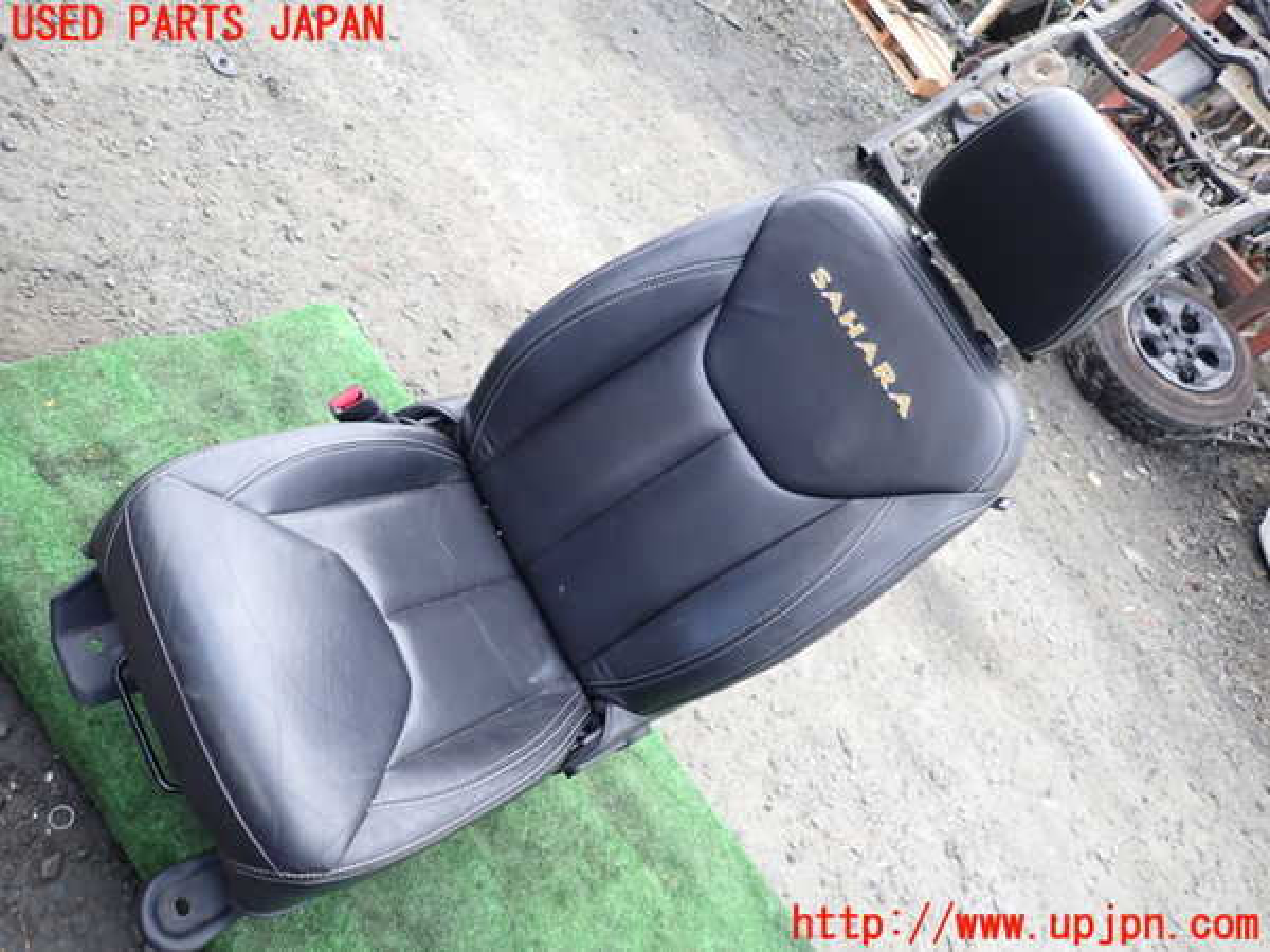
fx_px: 917
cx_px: 635
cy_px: 476
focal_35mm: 25
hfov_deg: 69.4
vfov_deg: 54.9
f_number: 2
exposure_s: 1/100
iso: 100
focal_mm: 4.5
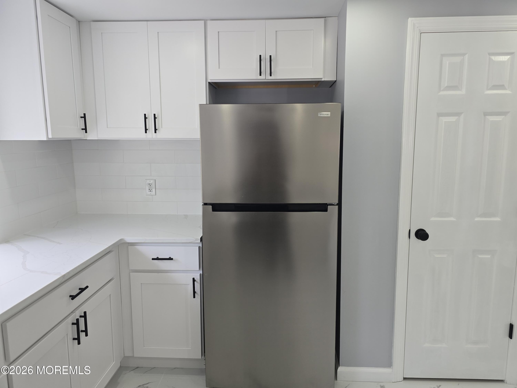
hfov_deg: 73.9
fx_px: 344
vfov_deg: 58.9
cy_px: 194
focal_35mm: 23
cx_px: 258
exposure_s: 1/120
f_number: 1.7
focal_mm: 6.3
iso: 64
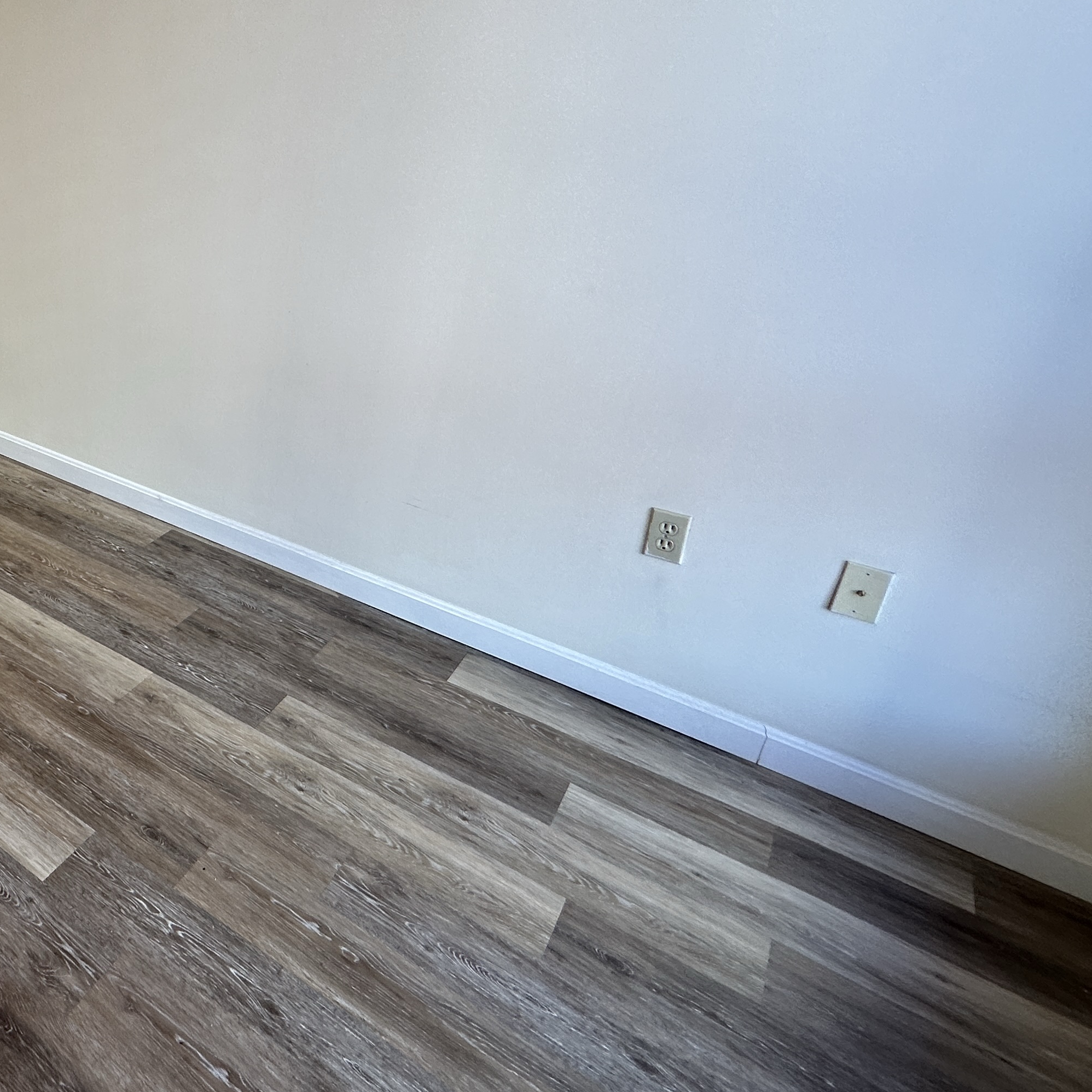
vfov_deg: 62.0
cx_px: 48
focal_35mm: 25
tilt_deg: -17.2
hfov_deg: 52.5
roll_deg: +0.9
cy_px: 404
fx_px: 892
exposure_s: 1/120
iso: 80
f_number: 2.2
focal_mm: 2.22
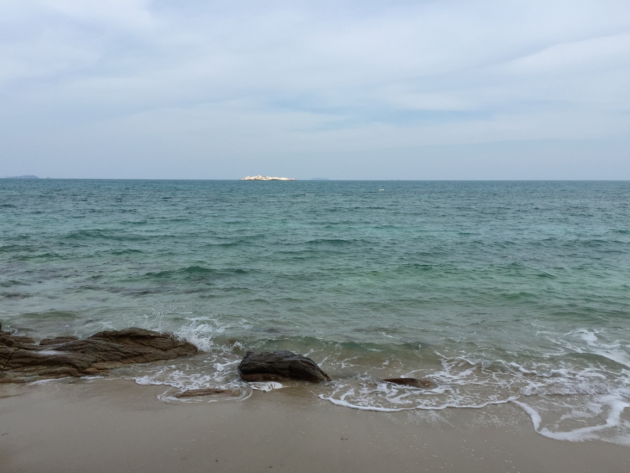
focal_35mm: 30
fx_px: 546
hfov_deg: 60.0
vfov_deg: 46.8
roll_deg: -1.1
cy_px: 244
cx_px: 305
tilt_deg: -7.5
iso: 32
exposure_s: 1/2198
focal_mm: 4.15
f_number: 2.2
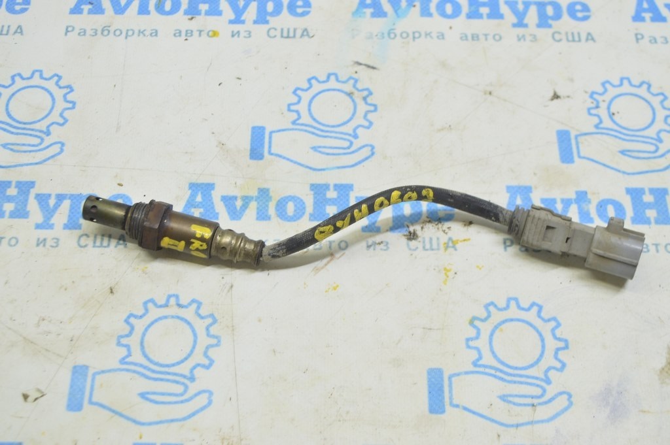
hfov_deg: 38.9
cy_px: 222
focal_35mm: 51
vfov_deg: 26.4
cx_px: 335
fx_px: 948
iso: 400
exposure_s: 1/20
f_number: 5.6
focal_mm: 34
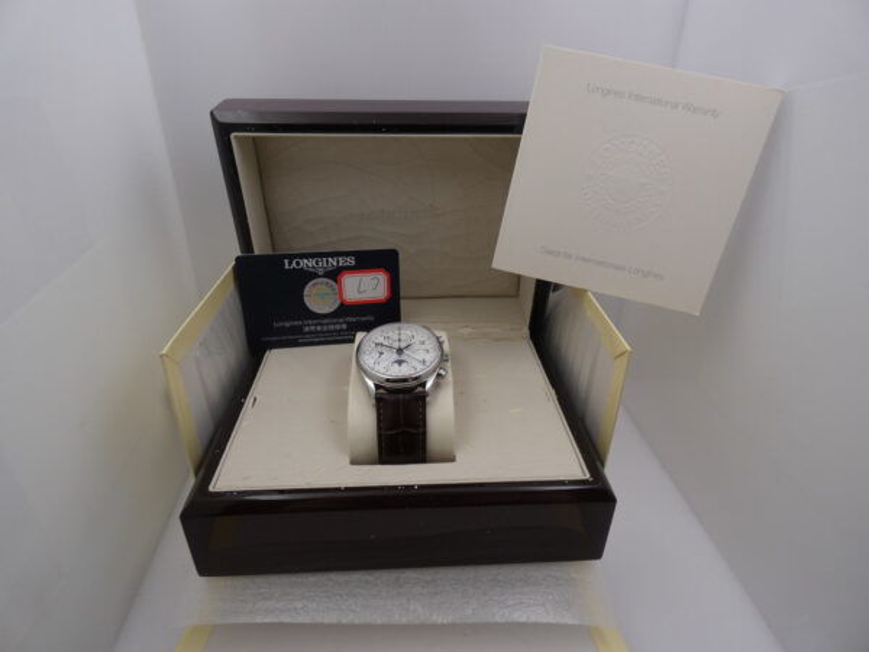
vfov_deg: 66.0
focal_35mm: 20
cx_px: 434
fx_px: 502
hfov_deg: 81.7
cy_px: 326
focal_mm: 3.6
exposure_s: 1/320
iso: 80
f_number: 2.8
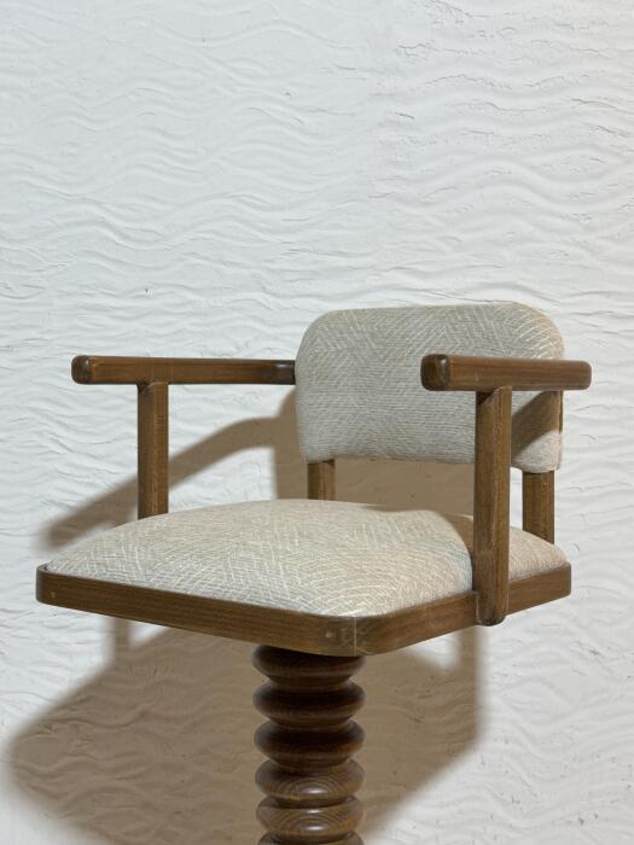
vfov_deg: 39.7
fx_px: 1172
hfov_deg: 30.3
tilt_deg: -2.2
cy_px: 422
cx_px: 317
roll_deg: -0.4
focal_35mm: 48
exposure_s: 1/100
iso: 80
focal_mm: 6.76
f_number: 1.78
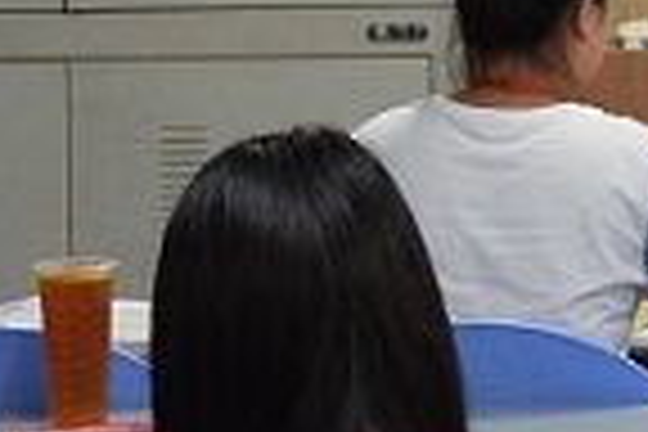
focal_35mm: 233
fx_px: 4194
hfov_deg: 8.8
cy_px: -126
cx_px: 414
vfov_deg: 5.9
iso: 1600
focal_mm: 32
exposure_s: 1/60
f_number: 4
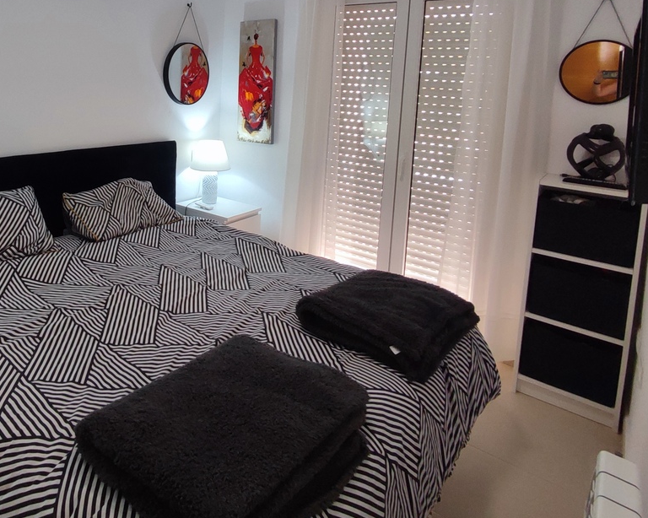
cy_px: 122
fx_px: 499
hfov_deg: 63.2
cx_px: 184
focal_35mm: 26
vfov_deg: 52.2
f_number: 2.2
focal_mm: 1.65
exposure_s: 1/50
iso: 272
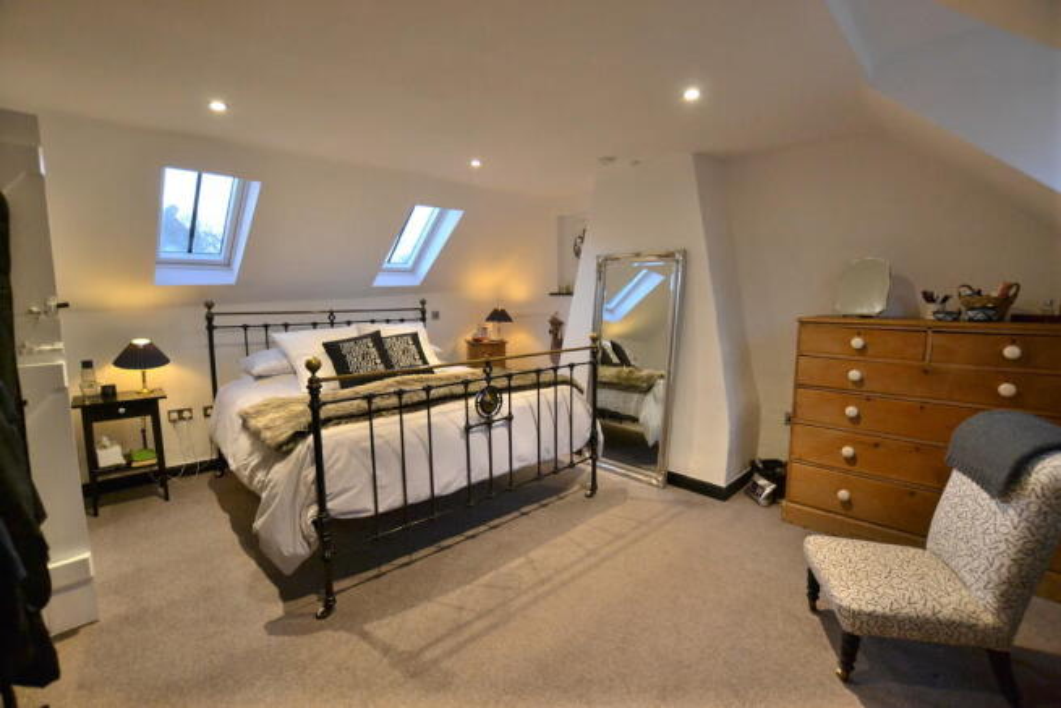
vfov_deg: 77.4
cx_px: 530
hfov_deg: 100.4
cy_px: 354
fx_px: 442
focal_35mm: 15
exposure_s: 1/60
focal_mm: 10
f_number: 3.5
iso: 720
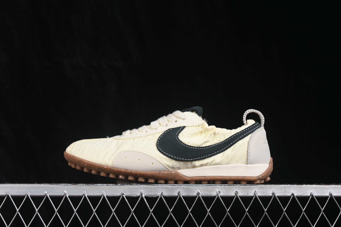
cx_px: 170
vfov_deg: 18.2
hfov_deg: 27.0
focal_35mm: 75
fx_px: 710
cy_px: 114
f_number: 8
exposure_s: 1/80
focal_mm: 50
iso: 160
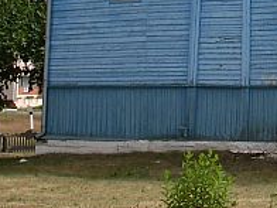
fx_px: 1240
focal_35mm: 155
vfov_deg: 9.3
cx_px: 420
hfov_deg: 12.1
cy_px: -123
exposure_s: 1/125
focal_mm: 6.3
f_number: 8.4
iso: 80
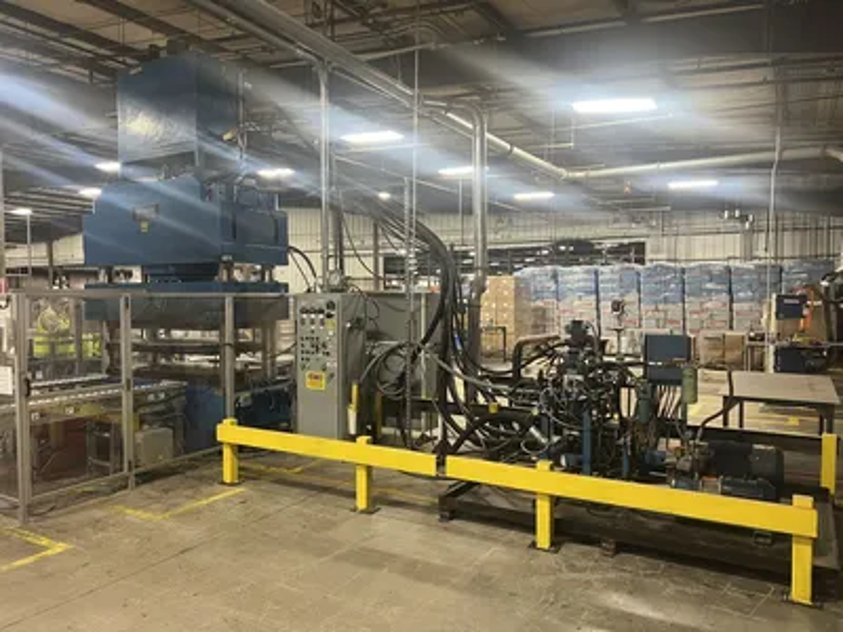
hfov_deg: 67.3
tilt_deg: -2.7
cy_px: 316
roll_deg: -0.2
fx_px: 633
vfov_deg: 53.1
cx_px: 422
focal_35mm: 26
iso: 250
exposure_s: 1/60
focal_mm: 5.7
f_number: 1.5
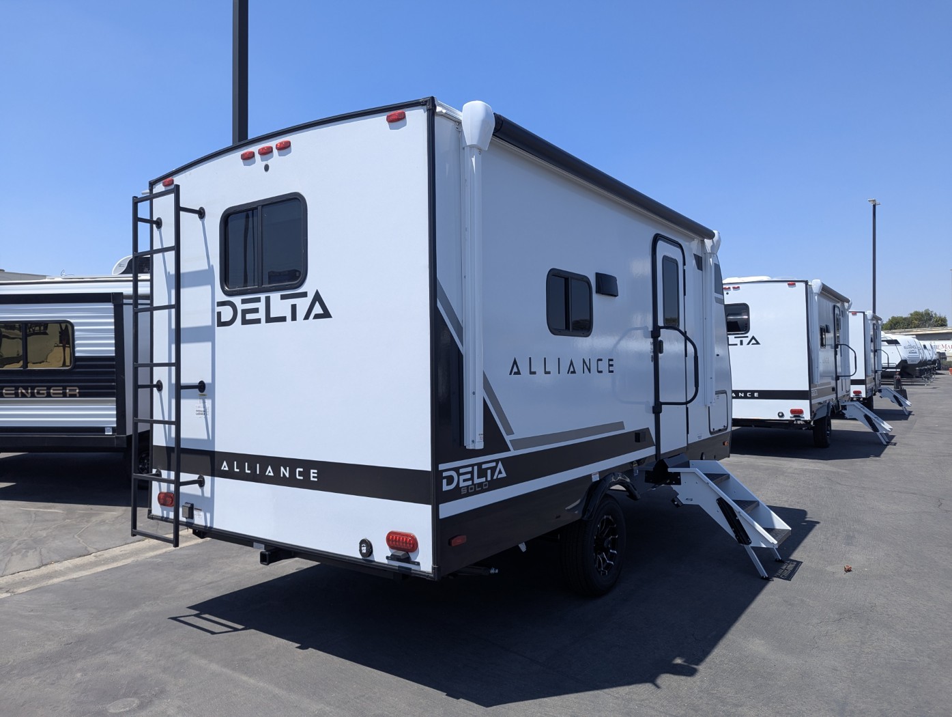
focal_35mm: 24
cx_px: 476
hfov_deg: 71.5
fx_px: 661
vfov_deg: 56.9
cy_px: 358
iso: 48
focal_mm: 6.81
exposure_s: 1/1770
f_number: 1.85
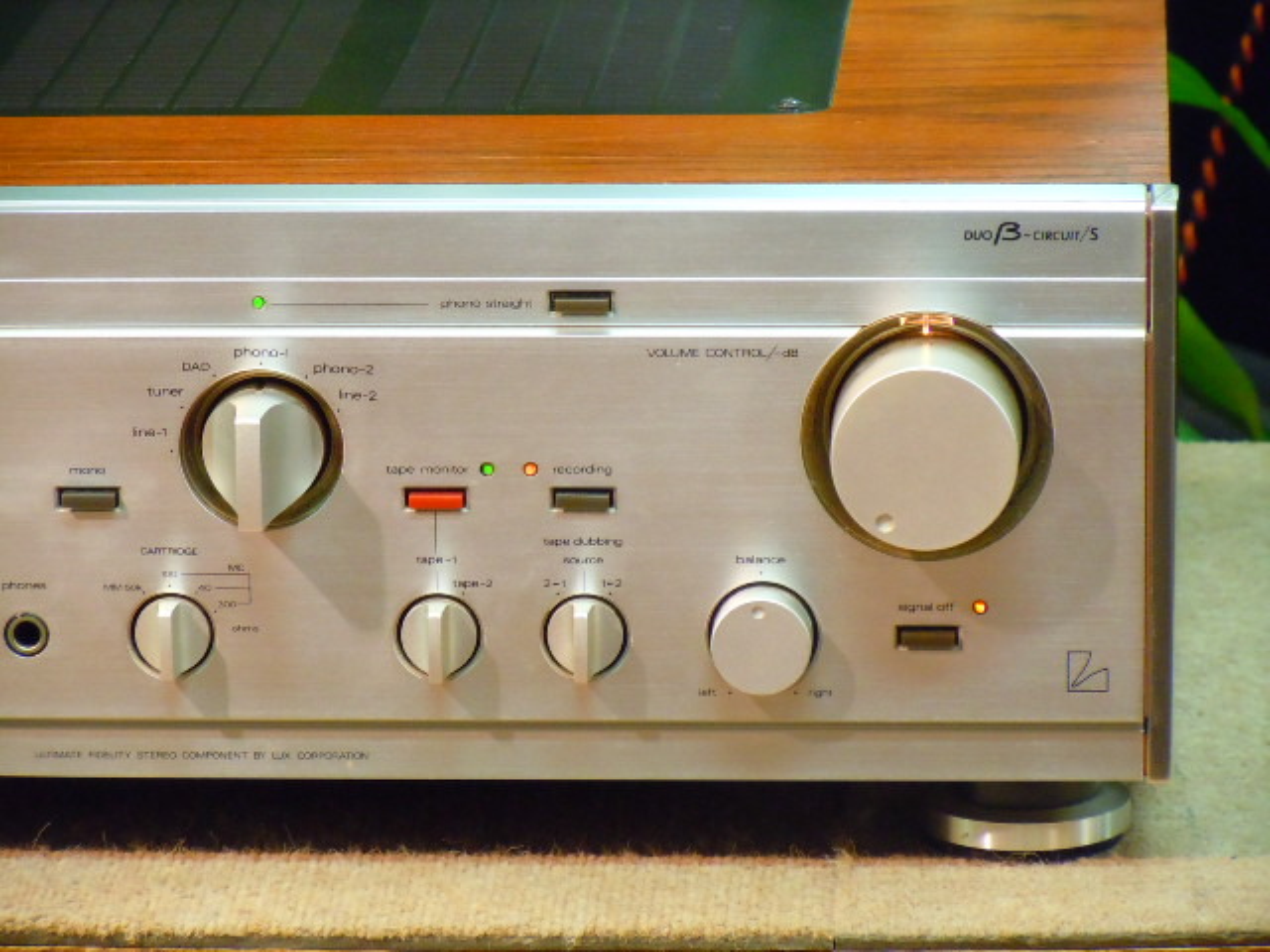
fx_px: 8402
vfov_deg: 6.5
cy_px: 476
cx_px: 635
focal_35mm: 229
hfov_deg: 8.6
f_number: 4.8
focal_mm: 41.2
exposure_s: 1/20
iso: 800
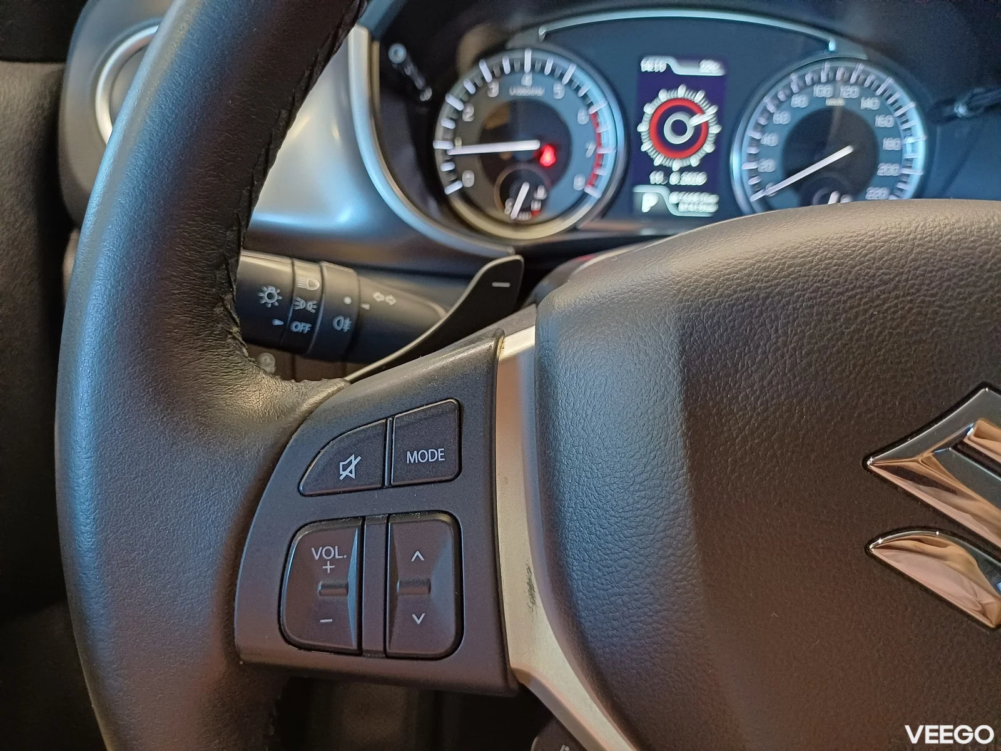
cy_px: 376
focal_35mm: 25
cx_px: 500
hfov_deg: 69.4
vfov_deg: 54.9
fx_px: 723
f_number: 1.8
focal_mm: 4.65
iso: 640
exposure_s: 1/25
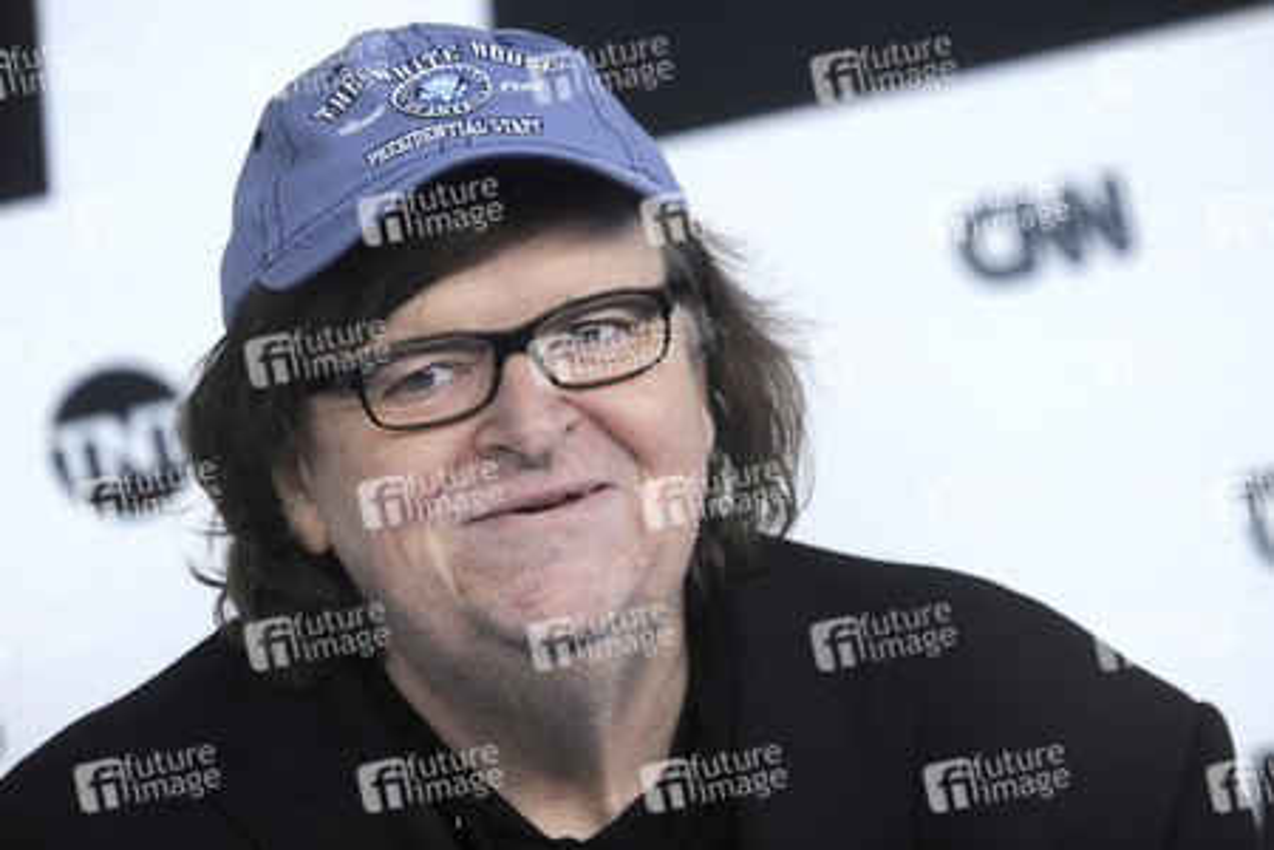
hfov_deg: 11.1
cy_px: 425
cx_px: 637
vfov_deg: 7.4
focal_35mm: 185
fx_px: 6546
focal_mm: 185
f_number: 5
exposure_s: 1/400
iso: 640
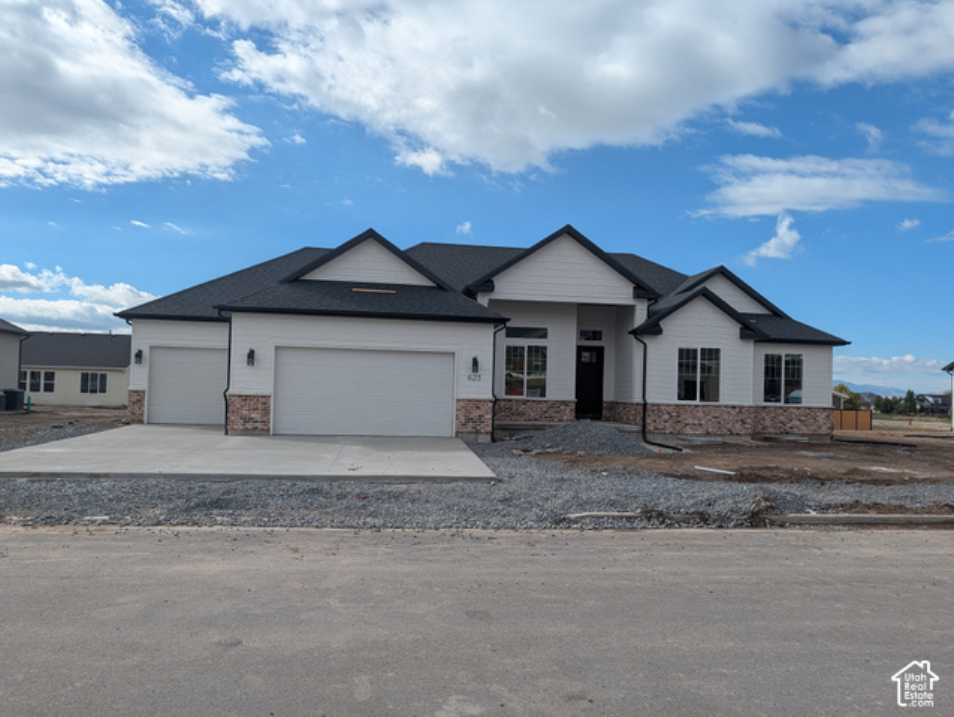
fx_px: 662
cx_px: 477
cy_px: 358
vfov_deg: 56.9
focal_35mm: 24
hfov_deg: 71.5
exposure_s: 1/1610
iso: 20
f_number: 1.68
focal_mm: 6.9
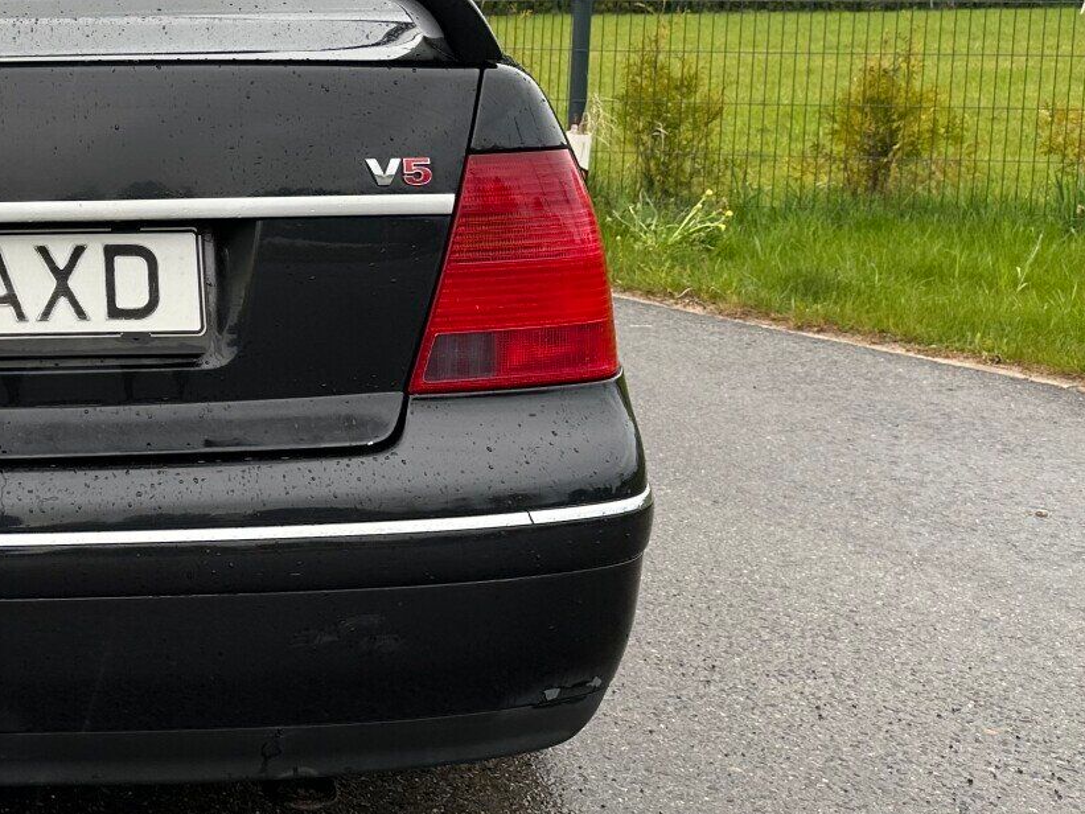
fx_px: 1787
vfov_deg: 25.4
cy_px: 225
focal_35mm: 57
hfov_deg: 30.2
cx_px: -119
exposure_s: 1/121
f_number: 1.78
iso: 64
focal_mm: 6.86
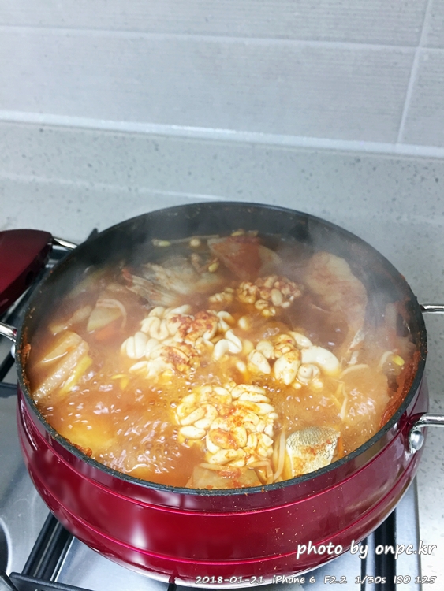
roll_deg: +1.1
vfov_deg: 61.6
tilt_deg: -41.6
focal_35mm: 29
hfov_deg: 48.3
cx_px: 222
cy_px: 296
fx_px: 496
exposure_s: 1/30
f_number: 2.2
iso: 125
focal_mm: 4.15
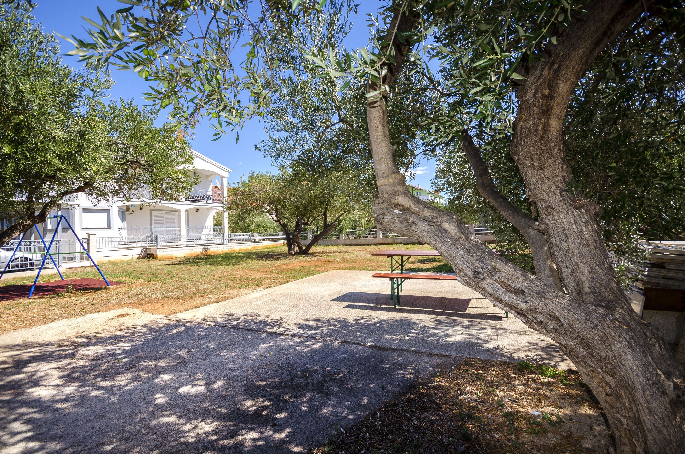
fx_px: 285
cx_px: 342
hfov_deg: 100.5
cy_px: 227
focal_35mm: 15
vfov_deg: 77.1
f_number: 8
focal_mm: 10
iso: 100
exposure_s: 1/200
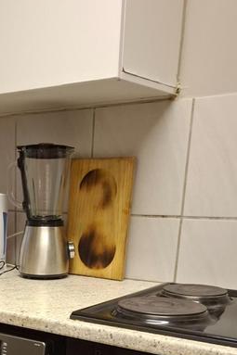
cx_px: 25
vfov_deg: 35.4
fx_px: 494
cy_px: 363
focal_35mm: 50
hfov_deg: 26.1
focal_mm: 5.54
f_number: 1.8
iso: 250
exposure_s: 1/33
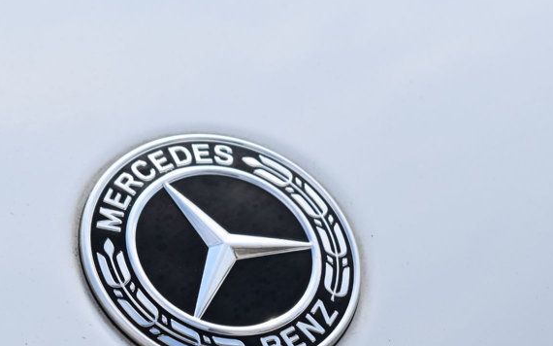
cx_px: 200
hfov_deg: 13.9
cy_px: 265
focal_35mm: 151
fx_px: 2274
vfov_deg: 8.7
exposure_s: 1/400
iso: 200
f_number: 8
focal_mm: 55
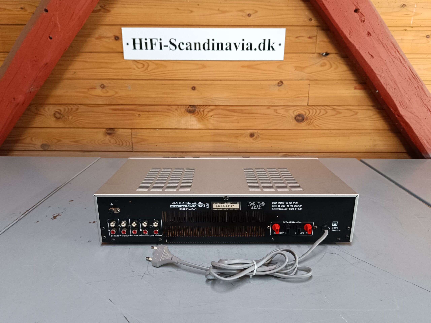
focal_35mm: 24
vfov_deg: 56.8
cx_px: 216
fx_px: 299
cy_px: 162
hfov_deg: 71.6
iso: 732
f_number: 1.88
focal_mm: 5.59
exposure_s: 1/50.1
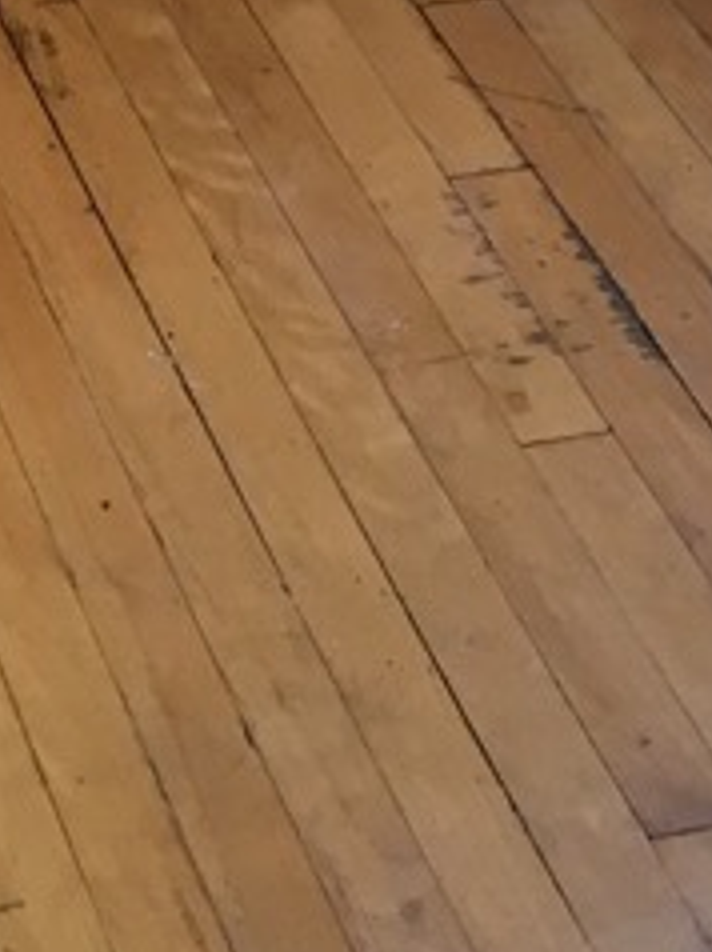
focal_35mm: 156
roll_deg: +0.3
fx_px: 4286
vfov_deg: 10.4
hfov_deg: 9.4
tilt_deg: -9.0
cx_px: -108
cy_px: -1524
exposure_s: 1/40
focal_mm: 4.15
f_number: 2.2
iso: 32
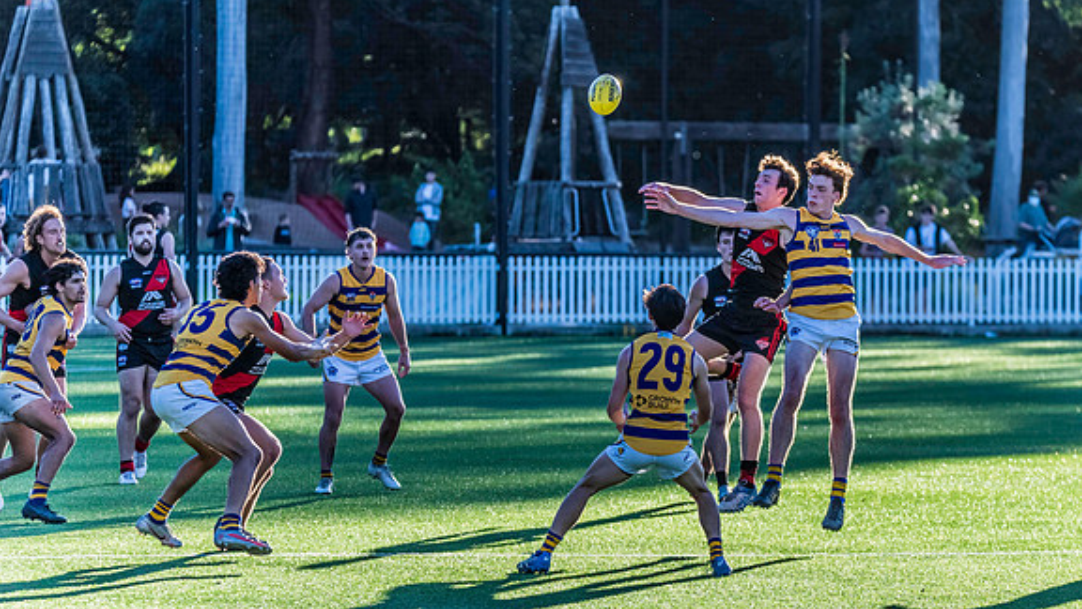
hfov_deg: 7.4
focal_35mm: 292
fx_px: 8378
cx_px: 618
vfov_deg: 4.2
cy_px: 255
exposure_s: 1/1600
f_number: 5.3
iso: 800
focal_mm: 240
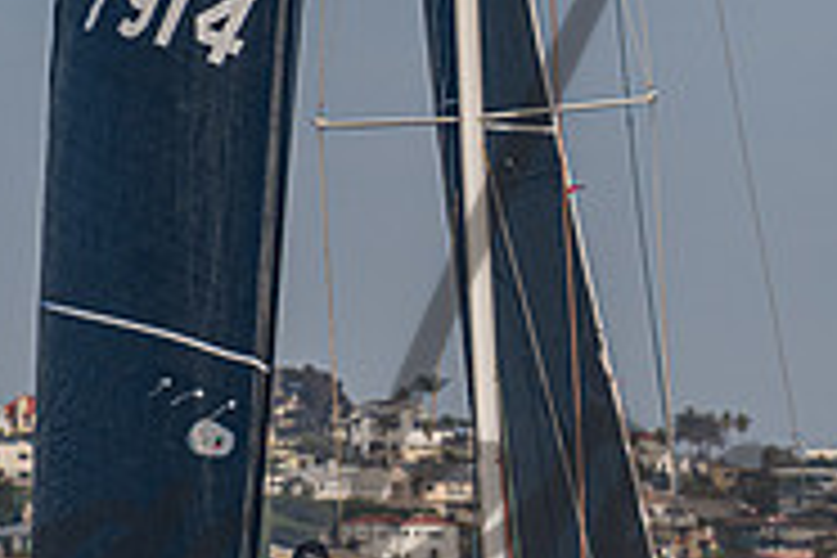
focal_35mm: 624
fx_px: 14507
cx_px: 662
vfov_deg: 2.2
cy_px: 470
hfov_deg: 3.3
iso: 400
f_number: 6.3
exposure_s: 1/1250
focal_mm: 200
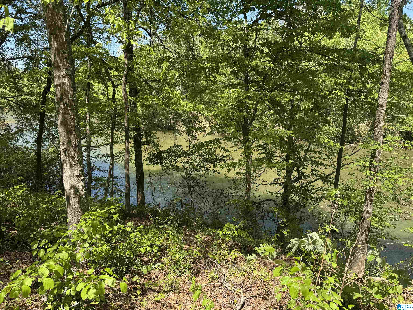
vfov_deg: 56.8
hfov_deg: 71.6
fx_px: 286
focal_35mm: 24
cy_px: 155
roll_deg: +1.3
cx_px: 206
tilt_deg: -11.5
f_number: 1.78
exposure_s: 1/1026
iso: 80
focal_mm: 6.76
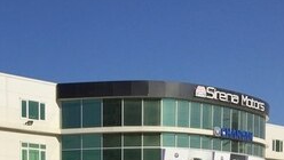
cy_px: 276
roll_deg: +0.1
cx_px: -27
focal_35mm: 84
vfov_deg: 13.2
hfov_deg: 23.7
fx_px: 633
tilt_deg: -4.8
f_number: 2.2
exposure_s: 1/4950
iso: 32
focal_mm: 4.15
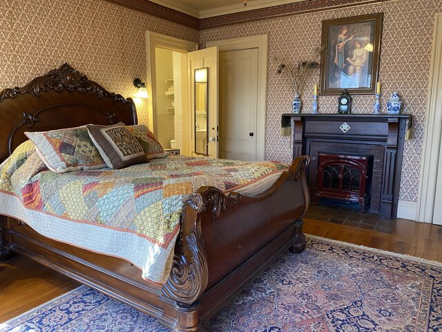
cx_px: 221
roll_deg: -0.8
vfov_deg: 53.1
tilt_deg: -9.1
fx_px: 332
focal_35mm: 26
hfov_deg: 67.3
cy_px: 166
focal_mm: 4.25
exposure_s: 1/60
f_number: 1.8
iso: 320
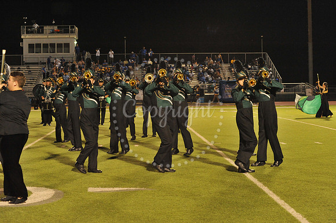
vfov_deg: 17.0
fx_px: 746
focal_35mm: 80
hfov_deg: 25.4
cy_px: 112
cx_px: 168
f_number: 5.6
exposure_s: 1/200
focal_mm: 80
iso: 5000
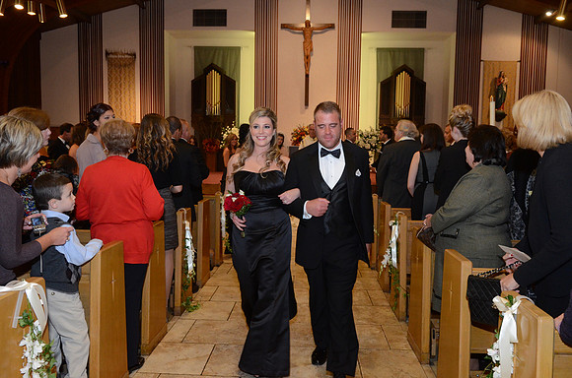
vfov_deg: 43.4
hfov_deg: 62.0
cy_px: 189
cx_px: 286
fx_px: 476
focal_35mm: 30
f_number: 5.6
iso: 2000
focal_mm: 20
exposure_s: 1/60
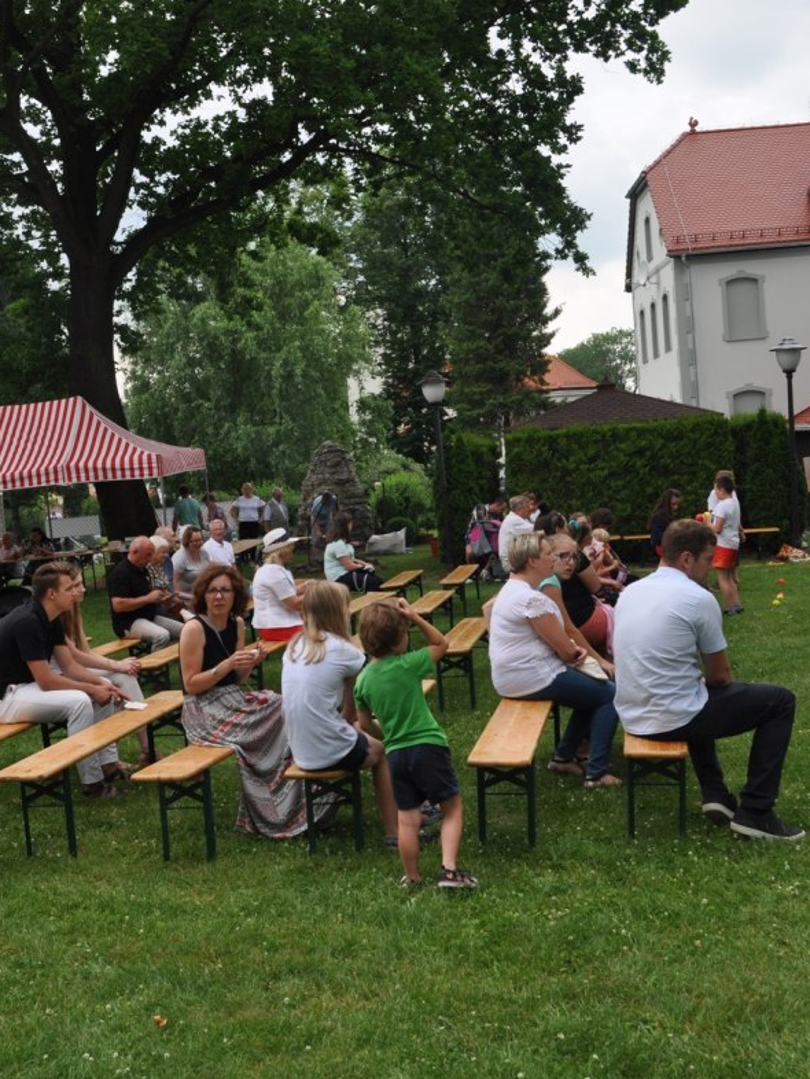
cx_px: 282
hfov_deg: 32.7
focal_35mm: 44
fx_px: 1372
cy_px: 533
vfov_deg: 42.9
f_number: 8
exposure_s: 1/250
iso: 200
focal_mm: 20
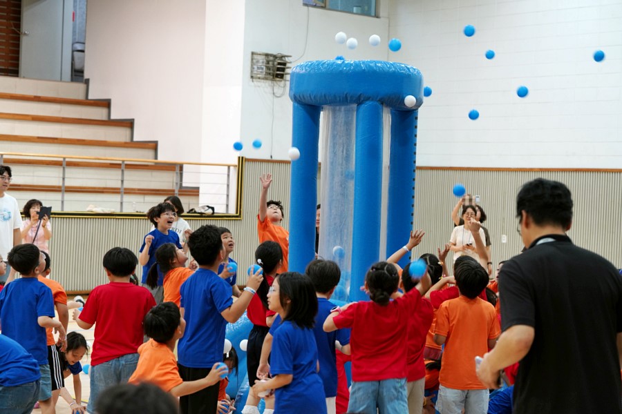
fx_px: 1209
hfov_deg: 28.8
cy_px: 207
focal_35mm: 70
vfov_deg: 19.5
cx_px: 311
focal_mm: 70
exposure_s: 1/160
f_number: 4
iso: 1600
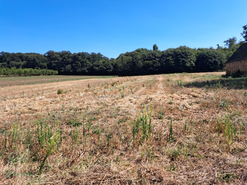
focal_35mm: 24
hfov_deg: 71.6
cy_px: 92
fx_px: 171
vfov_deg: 56.8
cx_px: 124
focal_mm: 5.23
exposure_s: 1/468
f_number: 1.8
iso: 50
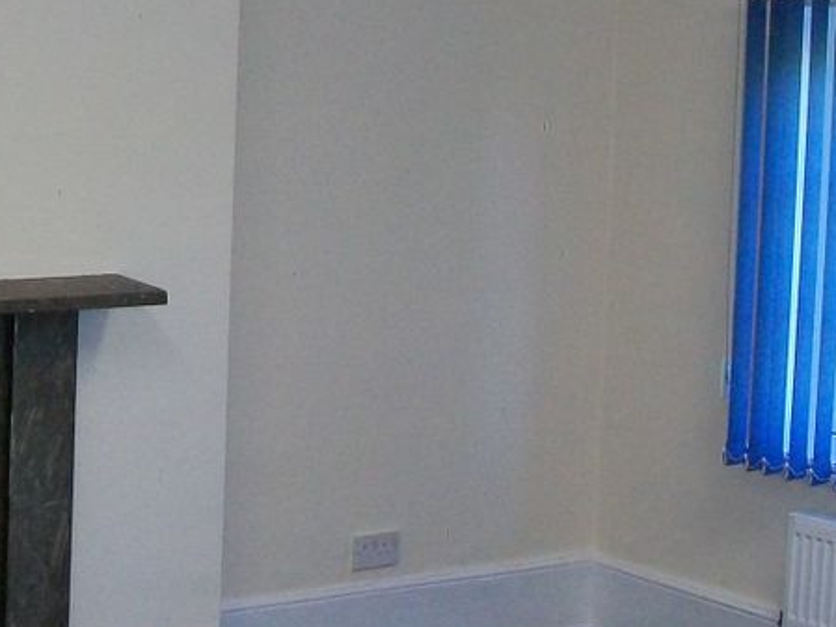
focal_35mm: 84
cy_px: 202
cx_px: 207
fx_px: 2029
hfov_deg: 23.0
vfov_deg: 17.5
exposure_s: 1/60
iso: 160
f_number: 2.7
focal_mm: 6.1
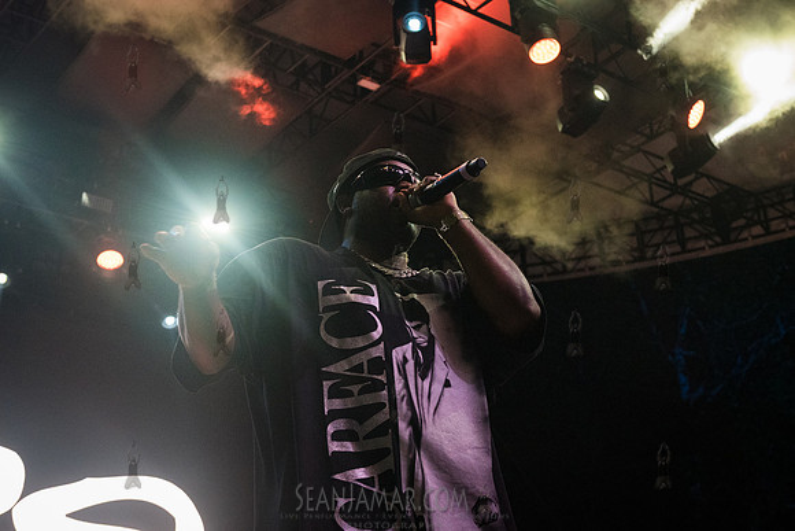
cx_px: 467
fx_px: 1296
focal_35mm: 59
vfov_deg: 23.1
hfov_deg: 34.0
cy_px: 261
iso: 5000
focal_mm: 45
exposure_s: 1/400
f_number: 4.5
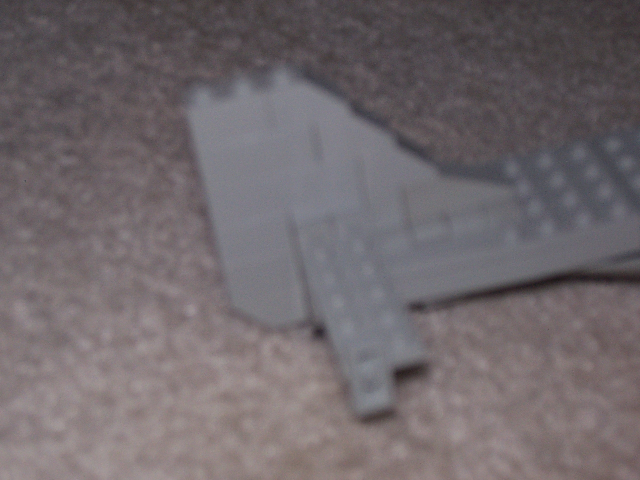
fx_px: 1516
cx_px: 320
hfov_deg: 23.8
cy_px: 240
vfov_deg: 18.0
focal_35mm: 82
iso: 125
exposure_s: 1/90
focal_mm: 13.5
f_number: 4.1
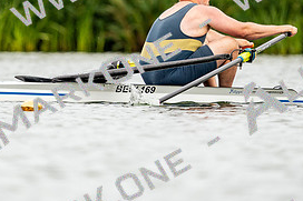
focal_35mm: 1280
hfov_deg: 1.6
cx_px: 148
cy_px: 29
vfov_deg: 1.1
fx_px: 10766
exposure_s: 1/2000
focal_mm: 600
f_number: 6.3
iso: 500
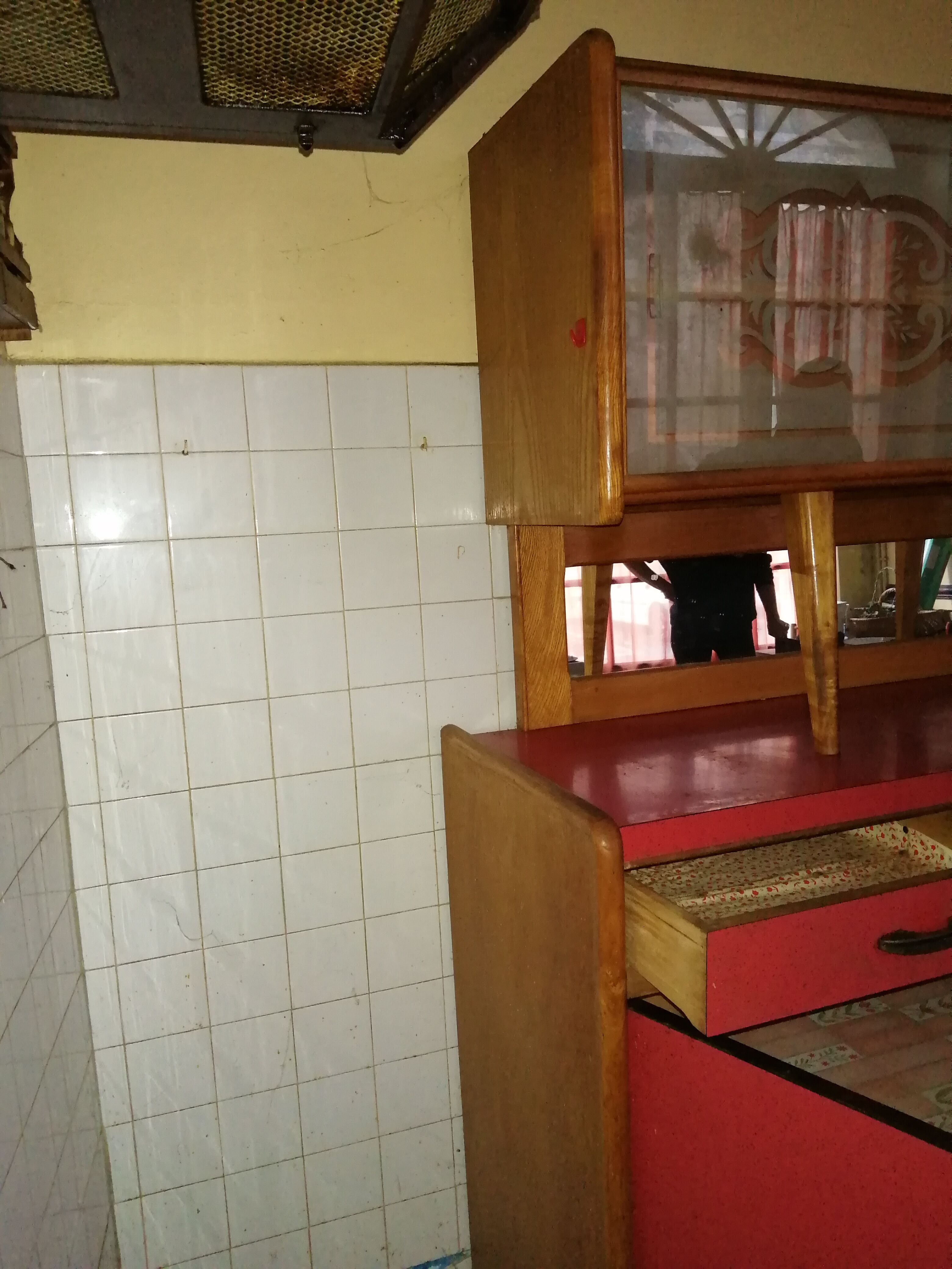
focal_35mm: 26
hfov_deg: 53.1
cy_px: 634
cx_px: 476
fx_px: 953
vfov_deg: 67.3
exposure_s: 1/33.3
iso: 320
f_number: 1.8
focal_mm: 3.46
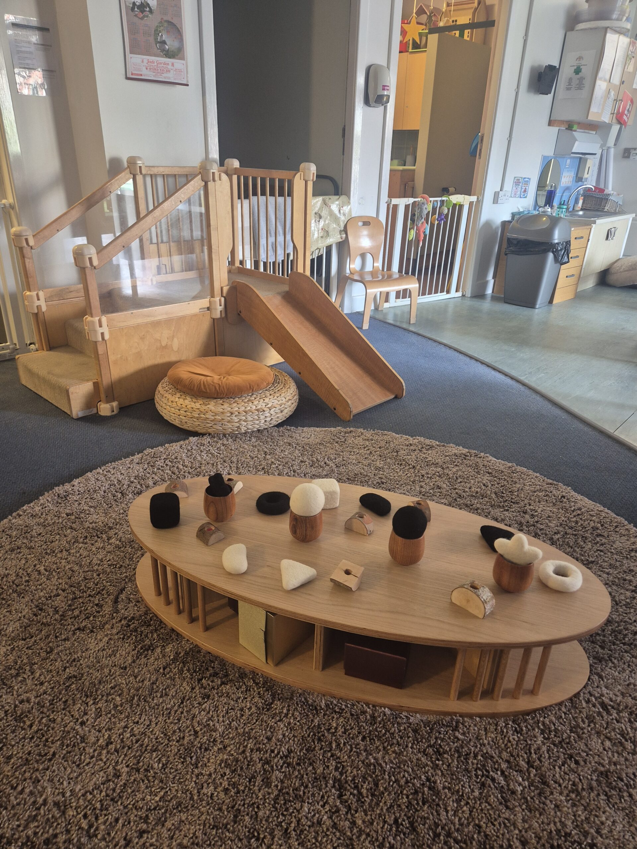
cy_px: 424
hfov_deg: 58.9
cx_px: 318
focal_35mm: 23
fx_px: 564
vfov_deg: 73.9
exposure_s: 1/42
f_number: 1.8
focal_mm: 5.4
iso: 320
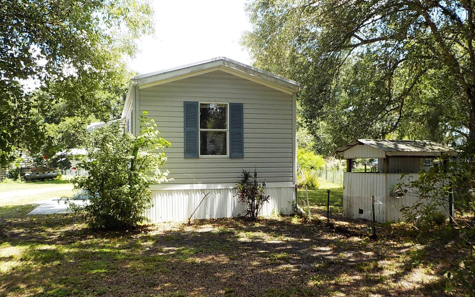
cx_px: 238
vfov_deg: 39.4
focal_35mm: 32
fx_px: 414
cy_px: 160
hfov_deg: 59.7
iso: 125
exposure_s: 1/320
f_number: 3.3
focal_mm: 4.1
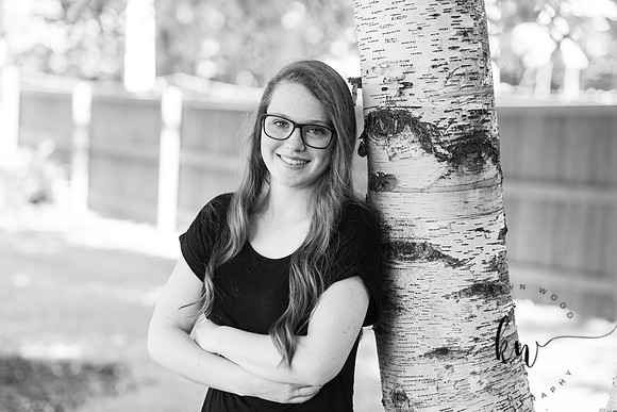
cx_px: 308
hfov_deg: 20.4
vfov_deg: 13.7
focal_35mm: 100
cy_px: 206
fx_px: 1714
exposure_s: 1/200
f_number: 2.8
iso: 400
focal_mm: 100
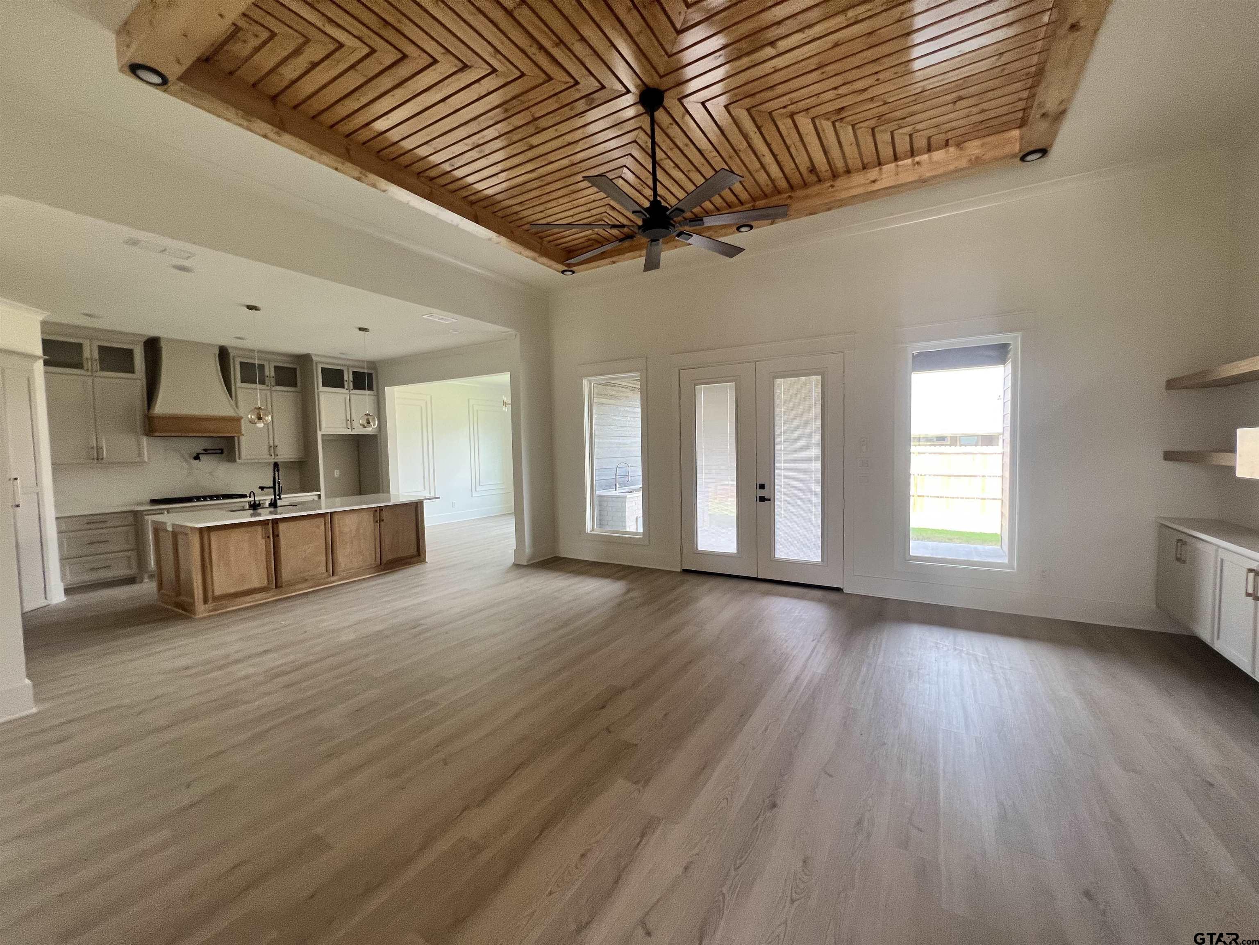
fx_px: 473
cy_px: 472
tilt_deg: -3.0
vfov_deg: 89.9
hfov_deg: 106.2
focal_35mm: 13
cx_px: 630
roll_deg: +1.2
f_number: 1.8
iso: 100
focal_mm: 1.57
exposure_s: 1/120
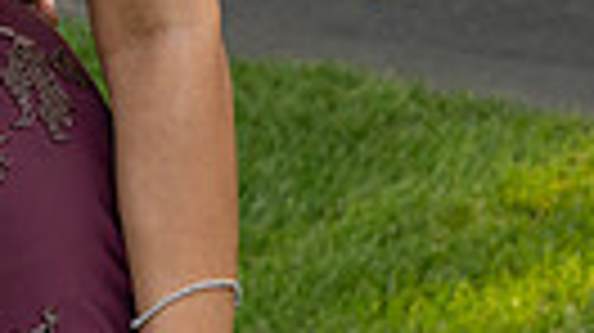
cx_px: -465
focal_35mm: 236
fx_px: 3714
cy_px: -471
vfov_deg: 5.0
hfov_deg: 8.8
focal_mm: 43
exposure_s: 1/250
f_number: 7.1
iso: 320
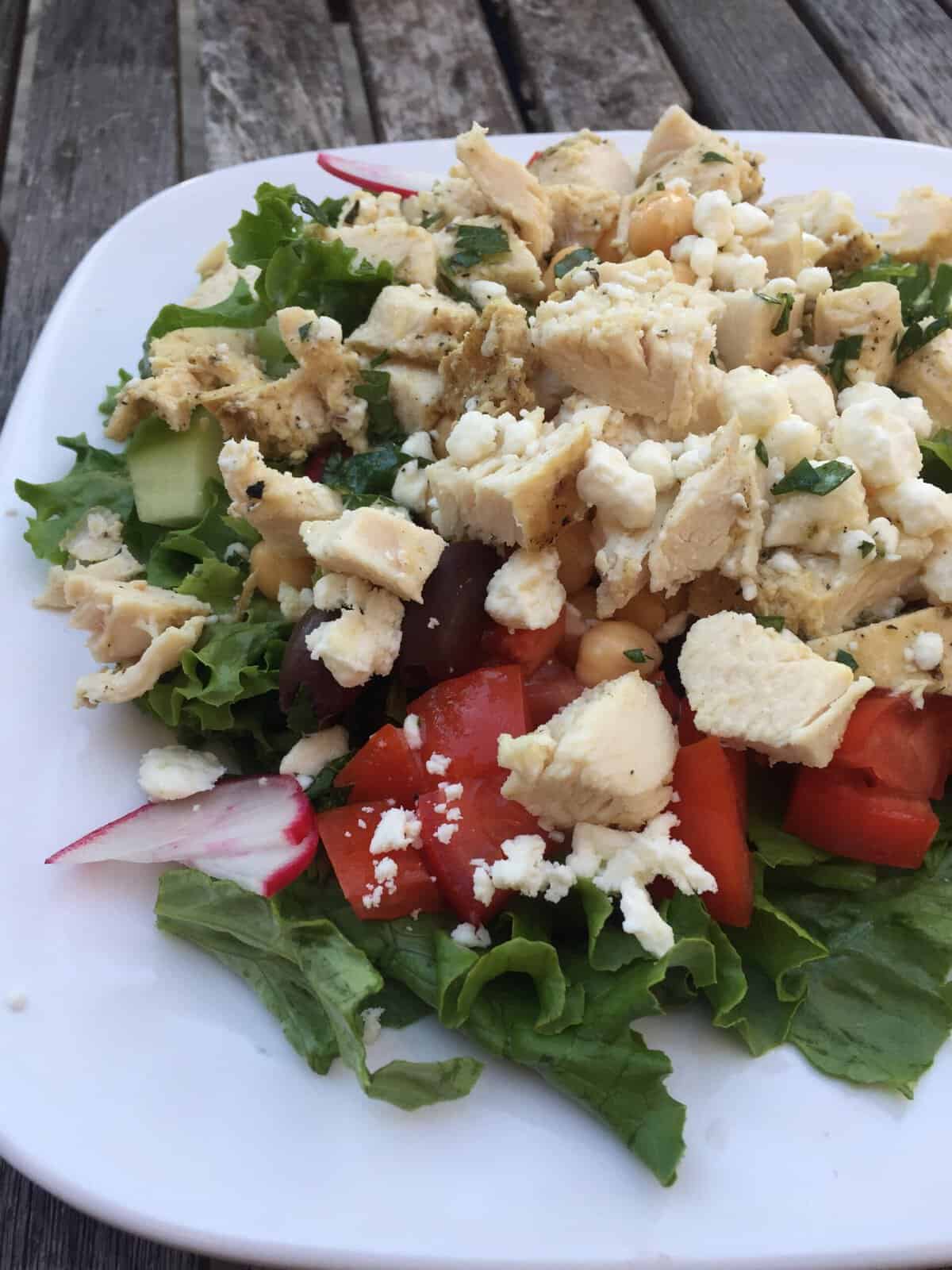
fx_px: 1063
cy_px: 635
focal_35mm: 29
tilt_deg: -55.3
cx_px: 476
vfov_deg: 61.7
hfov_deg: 48.2
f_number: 2.2
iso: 50
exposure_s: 1/120
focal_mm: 4.15
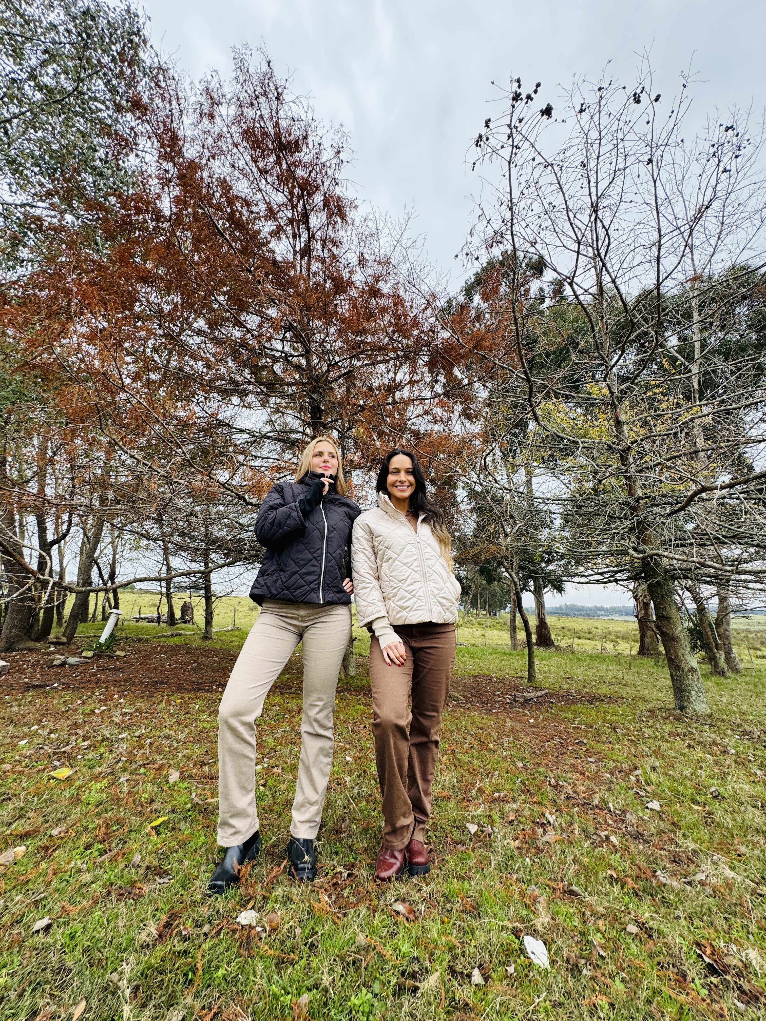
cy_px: 510
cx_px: 383
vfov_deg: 102.1
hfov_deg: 85.7
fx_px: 413
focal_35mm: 14
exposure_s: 1/311
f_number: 2.2
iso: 40
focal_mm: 2.22
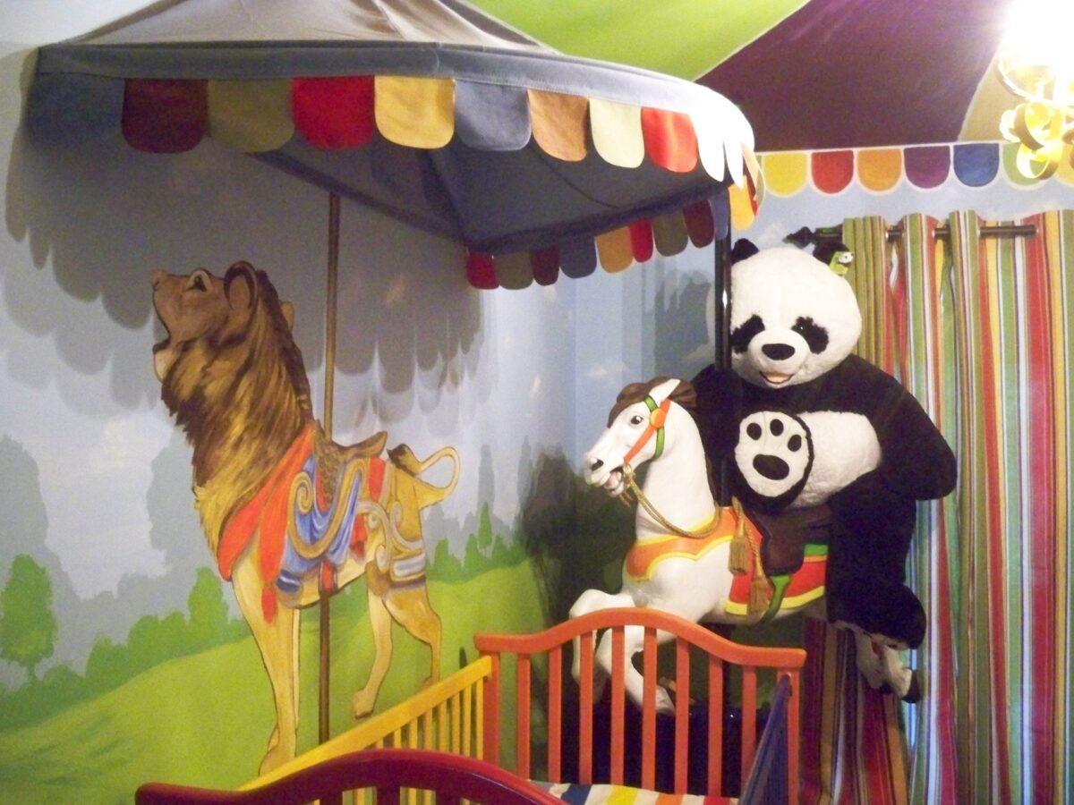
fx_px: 1086
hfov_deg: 52.6
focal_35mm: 35
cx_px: 537
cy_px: 402
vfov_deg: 40.7
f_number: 3.1
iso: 1600
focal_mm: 6.3
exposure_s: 1/25
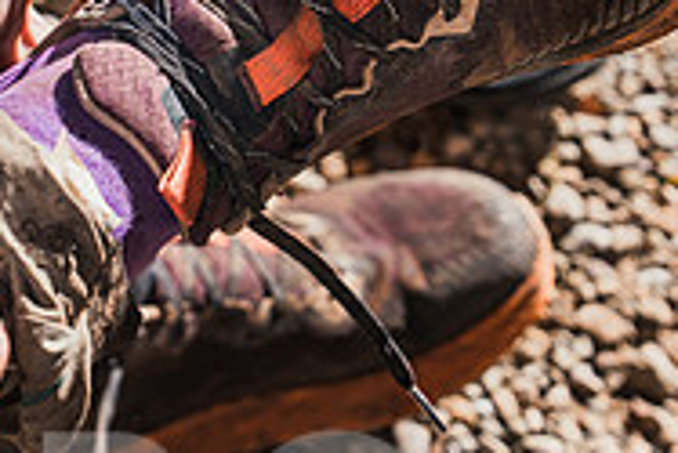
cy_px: 121
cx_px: 366
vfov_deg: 8.2
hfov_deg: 12.2
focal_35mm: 168
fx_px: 3166
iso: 100
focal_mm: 53
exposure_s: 1/200
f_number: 4
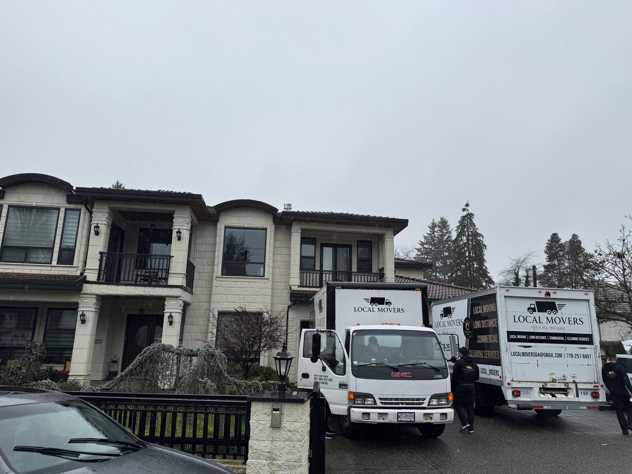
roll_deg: -0.7
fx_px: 438
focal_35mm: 24
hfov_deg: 71.6
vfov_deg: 56.8
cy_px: 237
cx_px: 316
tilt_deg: +14.0
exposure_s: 1/1366
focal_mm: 6.76
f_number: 1.78
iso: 80
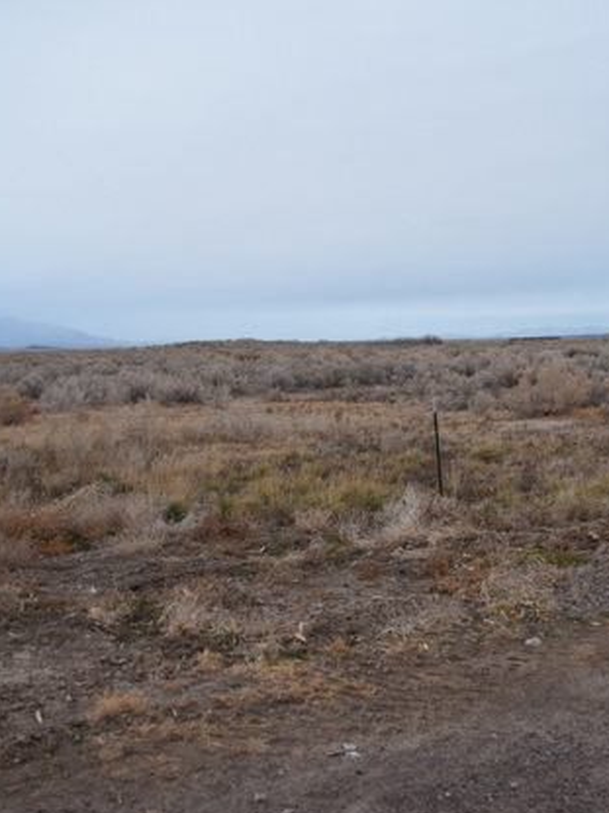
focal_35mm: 49
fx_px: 1150
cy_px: 412
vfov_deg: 38.9
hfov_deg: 29.4
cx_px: 417
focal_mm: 22
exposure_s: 1/60
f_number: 3.8
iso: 1000
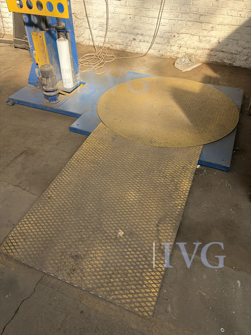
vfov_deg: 67.3
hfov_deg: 53.1
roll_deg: -0.9
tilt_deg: -41.1
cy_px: 168
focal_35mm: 26
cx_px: 126
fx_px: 251
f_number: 1.6
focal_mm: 5.96
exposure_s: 1/680
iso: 64
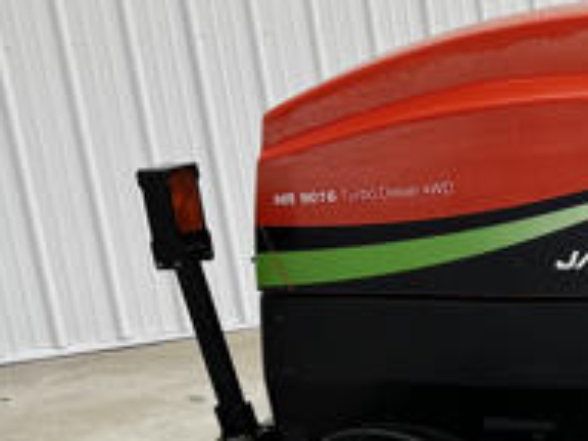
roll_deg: +0.9
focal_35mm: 100
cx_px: 1121
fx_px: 1699
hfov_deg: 16.0
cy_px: 426
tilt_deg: -18.5
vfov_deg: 14.6
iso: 64
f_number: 1.78
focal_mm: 6.76
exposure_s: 1/120
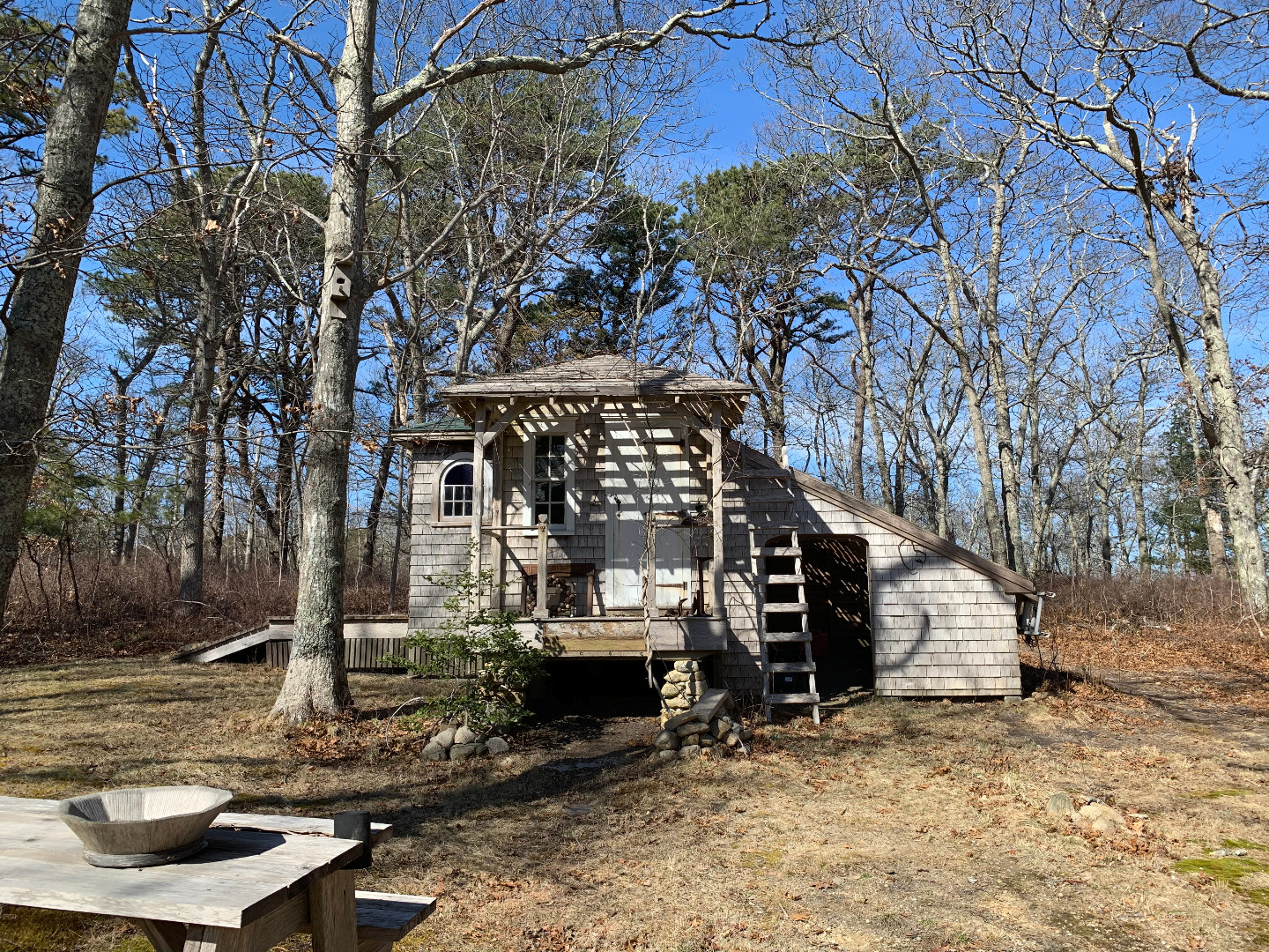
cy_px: 476
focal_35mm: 26
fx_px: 953
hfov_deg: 67.3
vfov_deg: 53.1
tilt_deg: +8.8
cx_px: 634
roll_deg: +0.3
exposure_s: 1/1560
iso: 25
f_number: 1.8
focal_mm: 4.25
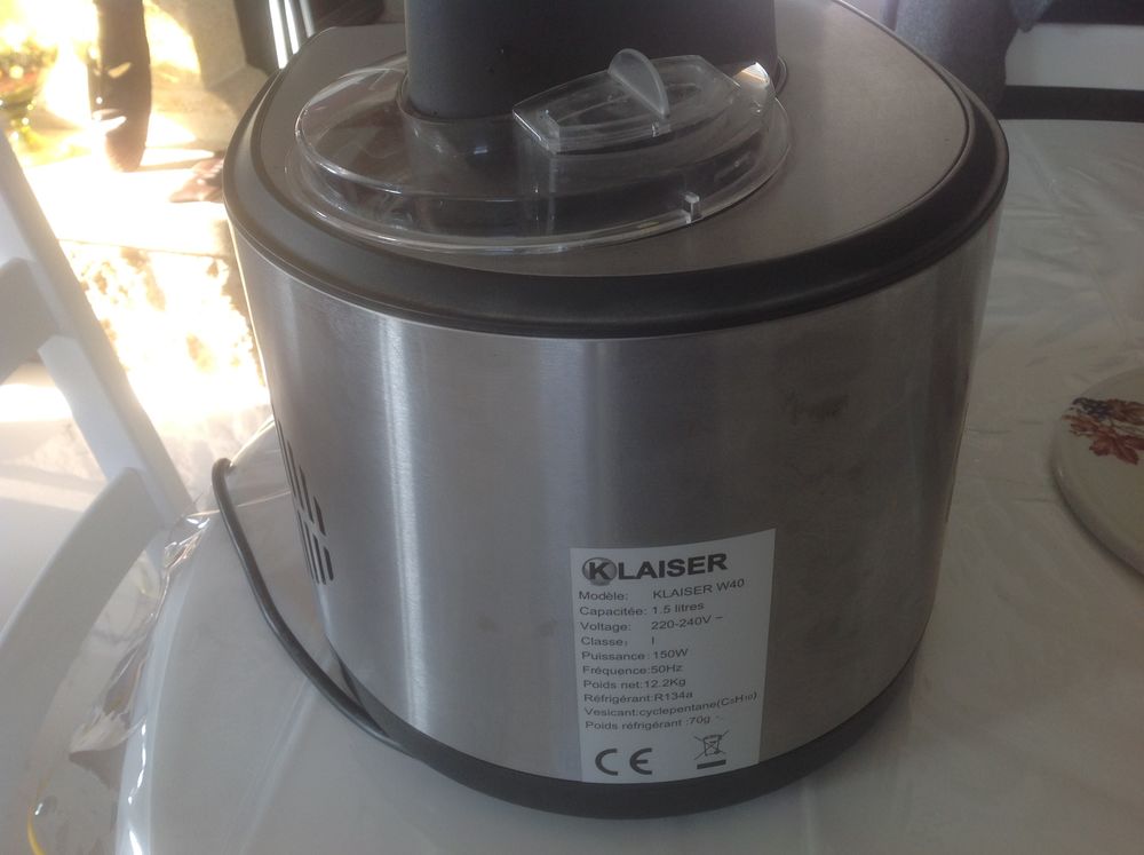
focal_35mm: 35
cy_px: 428
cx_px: 572
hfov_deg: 52.7
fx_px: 1155
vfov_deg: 40.6
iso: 50
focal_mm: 4.28
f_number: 2.4
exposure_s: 1/60
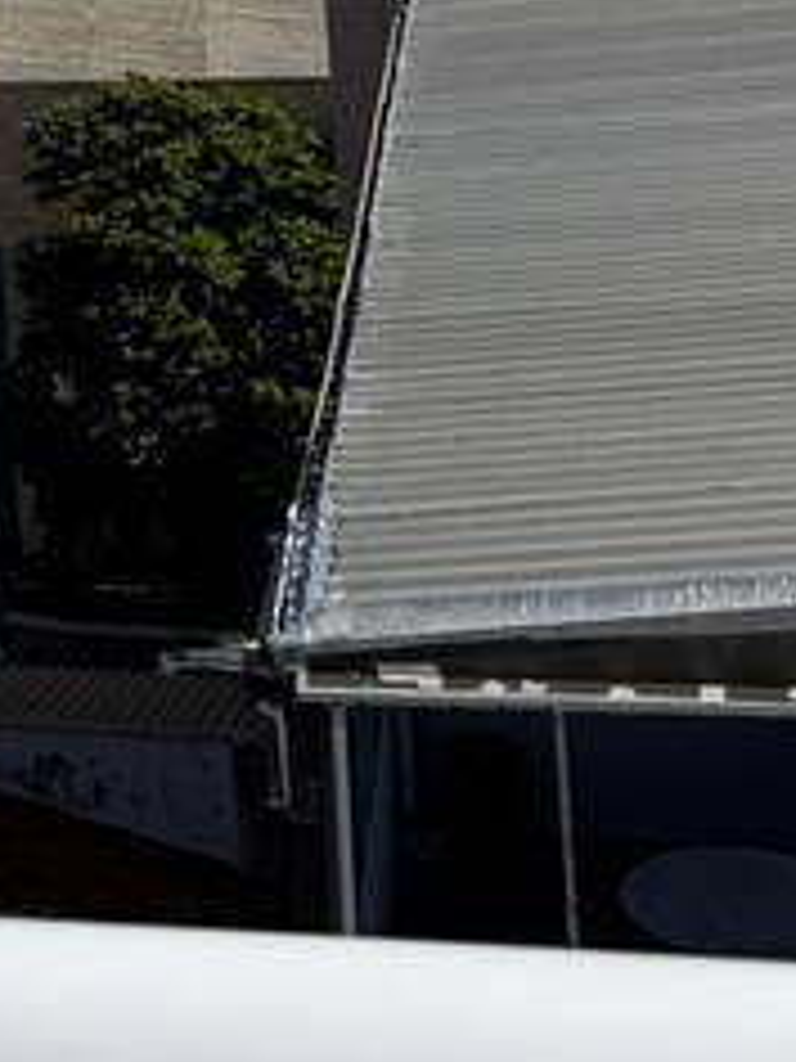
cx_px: -387
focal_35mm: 110
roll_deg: -0.4
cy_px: -850
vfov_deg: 15.4
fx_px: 3373
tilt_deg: -2.1
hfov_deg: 12.8
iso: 80
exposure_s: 1/6173
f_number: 1.78
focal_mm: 6.76
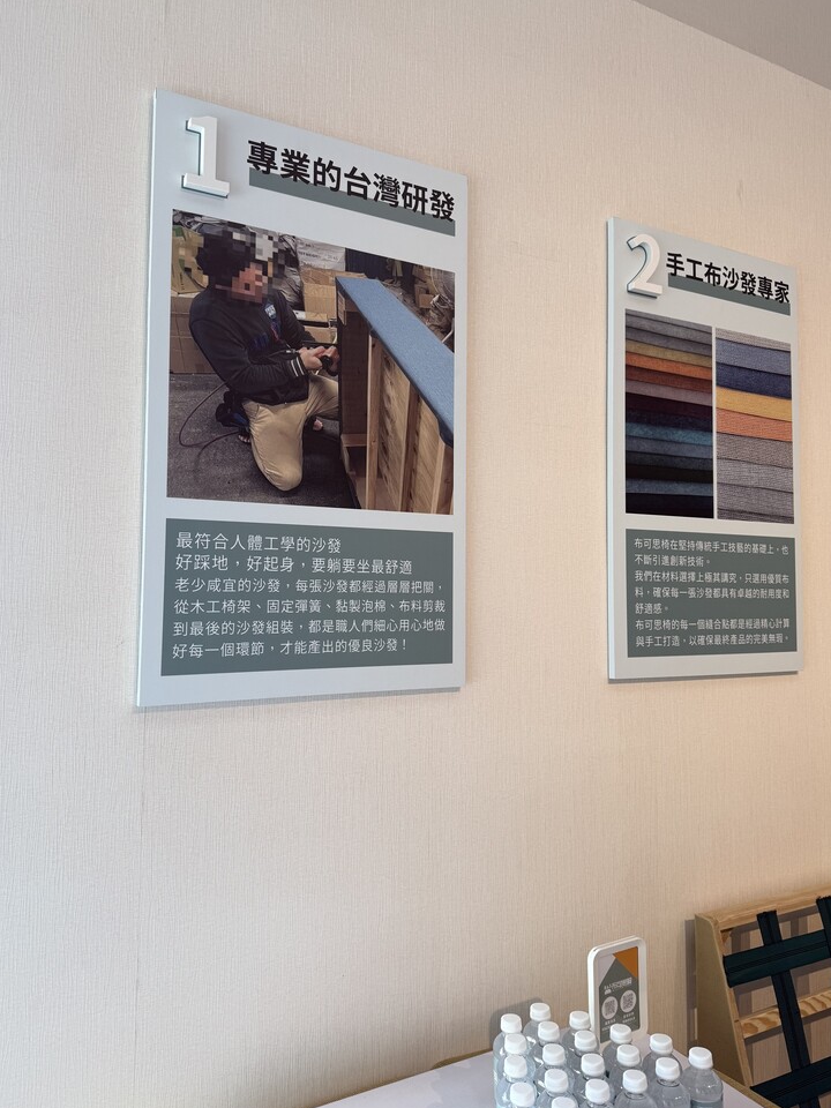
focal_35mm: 26
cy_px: 542
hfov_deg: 53.1
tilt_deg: +6.4
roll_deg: -1.1
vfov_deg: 67.3
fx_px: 832
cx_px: 422
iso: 80
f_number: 1.78
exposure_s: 1/120
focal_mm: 6.76
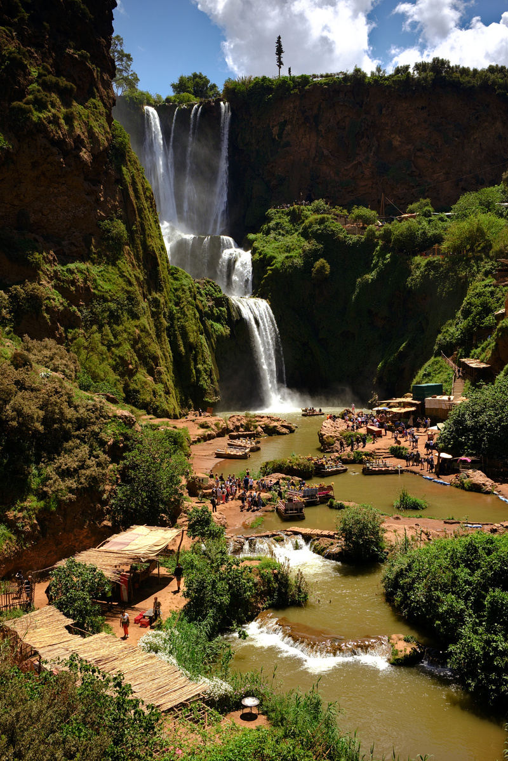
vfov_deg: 54.4
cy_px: 380
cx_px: 254
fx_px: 740
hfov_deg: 37.9
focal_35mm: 35
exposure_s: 1/160
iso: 400
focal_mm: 23
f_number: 11
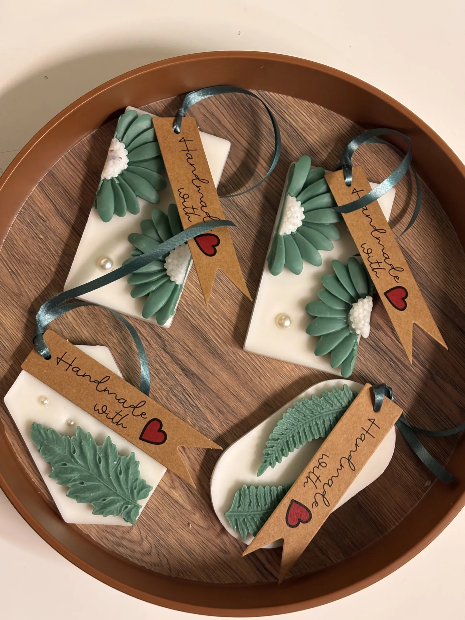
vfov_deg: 36.8
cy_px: 310
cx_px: 232
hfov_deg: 28.0
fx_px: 931
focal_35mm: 52
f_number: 1.6
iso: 250
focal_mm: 5.96
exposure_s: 1/25
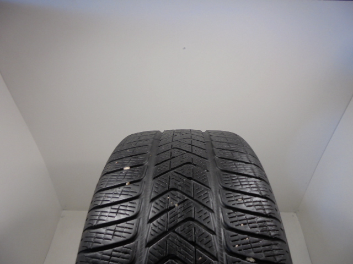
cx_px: 176
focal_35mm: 26
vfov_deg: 53.1
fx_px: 265
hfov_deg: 67.3
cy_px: 132
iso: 100
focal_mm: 4.6
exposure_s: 1/40
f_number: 3.5
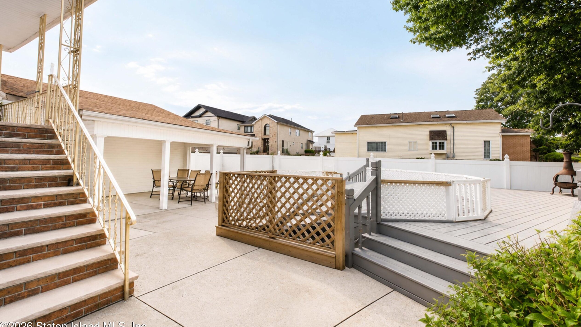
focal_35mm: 16
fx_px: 246
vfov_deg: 66.9
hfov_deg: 99.4
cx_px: 295
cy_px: 147
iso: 320
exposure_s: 1/60
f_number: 11
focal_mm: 10
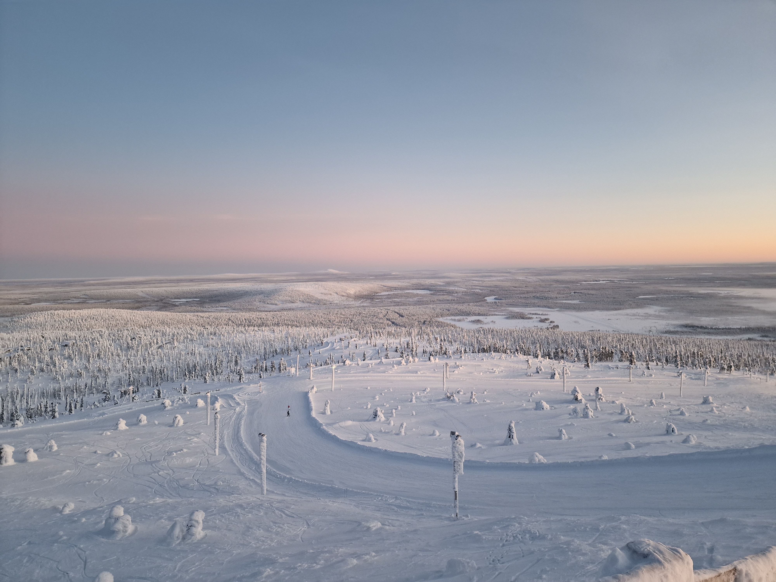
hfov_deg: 73.9
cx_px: 388
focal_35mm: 23
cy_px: 291
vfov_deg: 58.9
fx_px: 516
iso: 50
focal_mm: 6.4
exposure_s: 1/180
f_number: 1.8
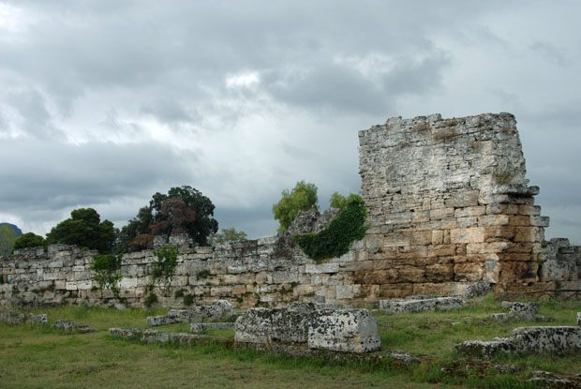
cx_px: 290
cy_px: 194
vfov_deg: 32.0
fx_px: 679
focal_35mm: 42
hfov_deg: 46.3
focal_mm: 28
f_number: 8
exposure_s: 1/25
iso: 100
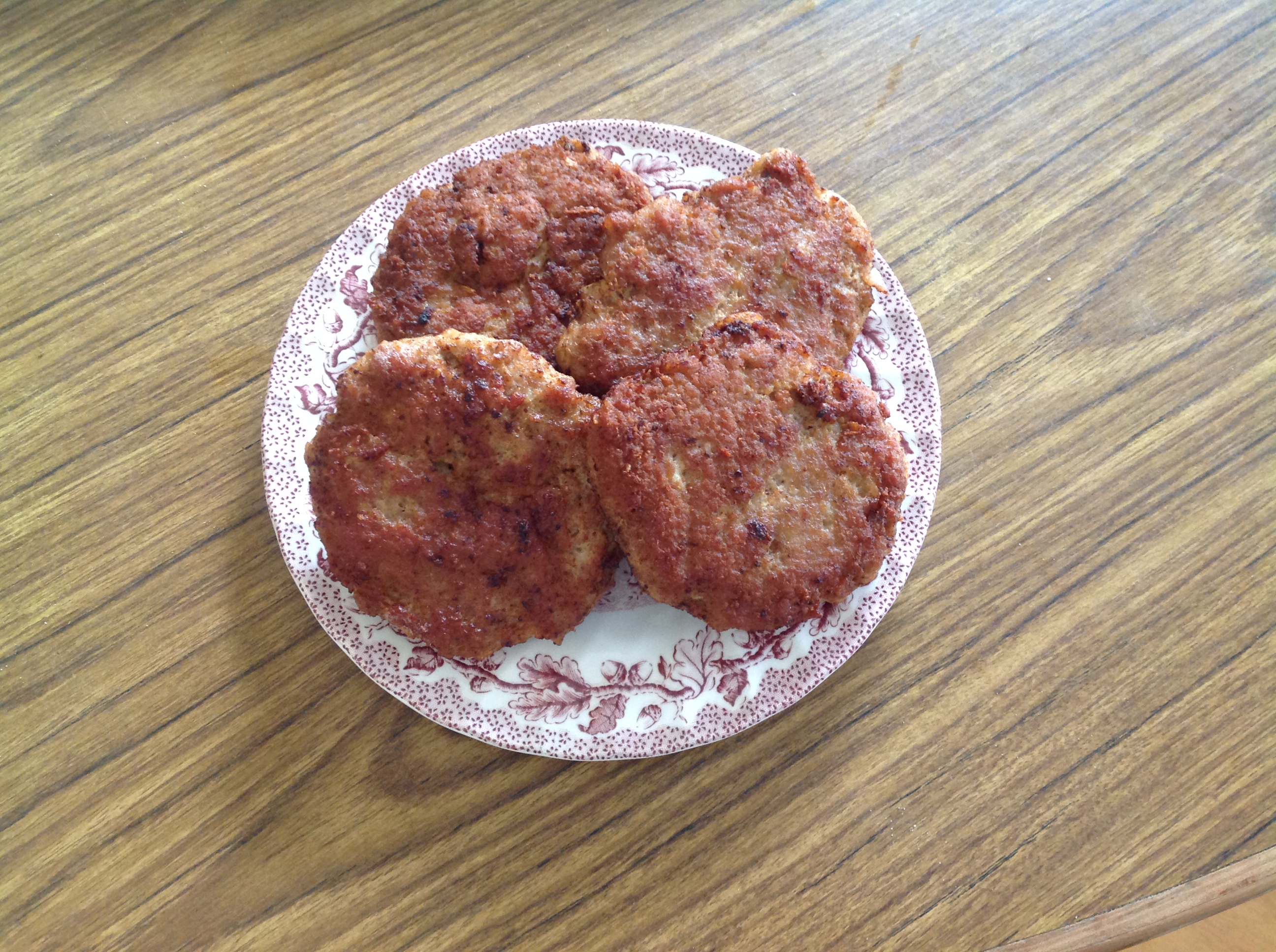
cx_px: 638
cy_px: 476
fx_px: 1288
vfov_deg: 40.6
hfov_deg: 52.7
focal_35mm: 35
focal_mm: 4.28
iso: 160
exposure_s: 1/15
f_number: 2.4
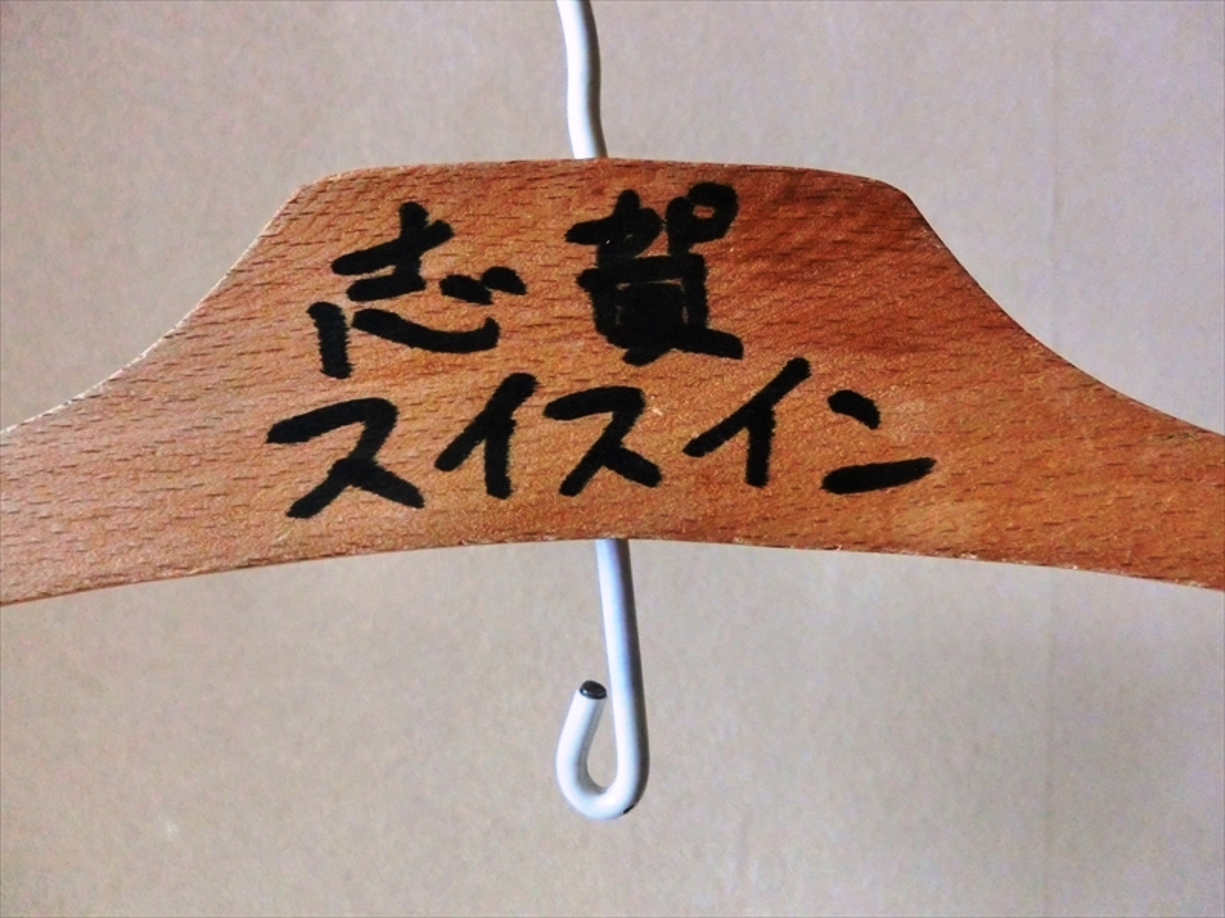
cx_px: 612
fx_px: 849
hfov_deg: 71.6
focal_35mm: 24
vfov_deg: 56.8
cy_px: 459
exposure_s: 1/125
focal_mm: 4.24
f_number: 3
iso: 800
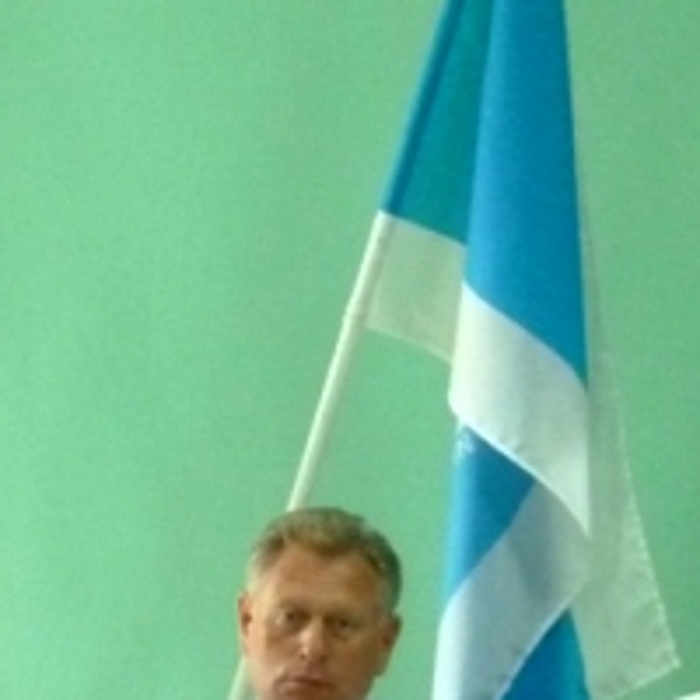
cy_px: 399
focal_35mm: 294
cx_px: 350
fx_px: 6726
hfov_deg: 6.0
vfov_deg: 6.0
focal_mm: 17
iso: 800
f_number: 4.3
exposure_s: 1/25
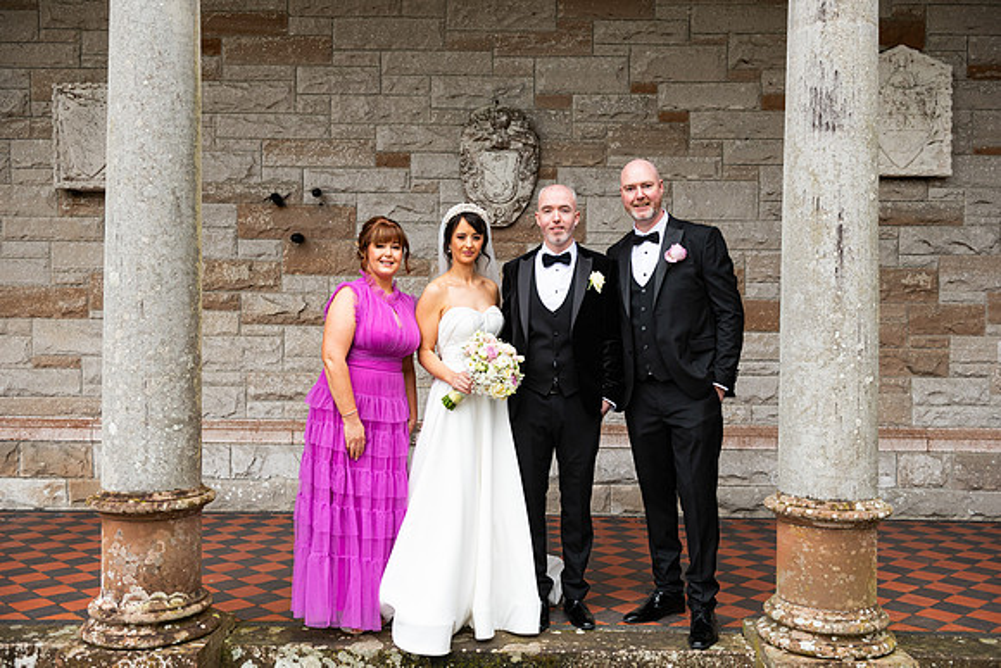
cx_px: 500
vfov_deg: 37.9
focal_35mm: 35
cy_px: 334
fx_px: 973
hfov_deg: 54.4
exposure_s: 1/160
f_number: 4.5
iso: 320
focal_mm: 35
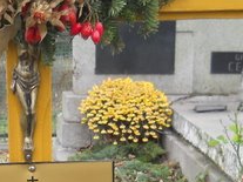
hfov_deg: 15.4
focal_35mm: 127
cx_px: 36
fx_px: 891
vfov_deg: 11.3
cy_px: 242
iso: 80
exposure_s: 1/40
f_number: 3.1
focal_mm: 6.72
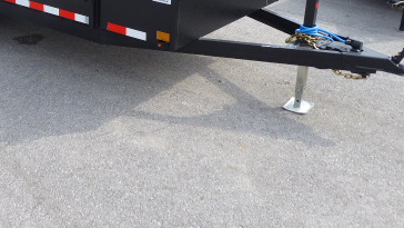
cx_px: 85
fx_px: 493
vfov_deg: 25.1
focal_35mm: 46
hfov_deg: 42.7
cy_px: 18
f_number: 3.3
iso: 80
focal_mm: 4.3
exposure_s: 1/250
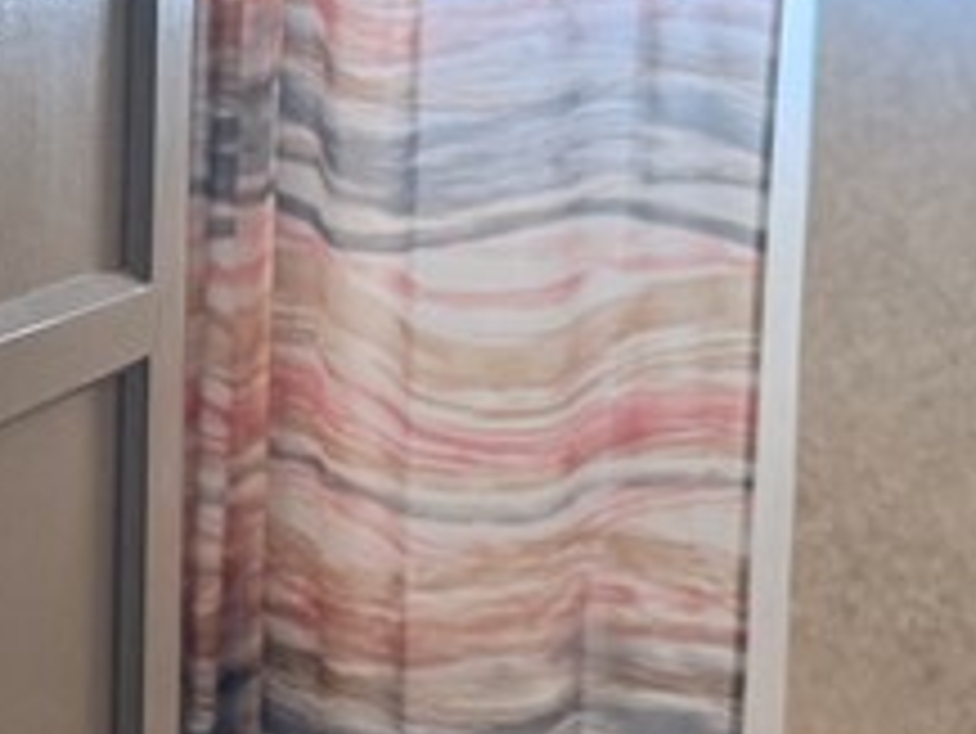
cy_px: 77
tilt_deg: -1.4
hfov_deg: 15.8
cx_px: -535
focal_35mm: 113
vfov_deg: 13.0
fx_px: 3188
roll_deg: -0.7
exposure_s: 1/60
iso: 160
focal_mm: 6.76
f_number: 1.78
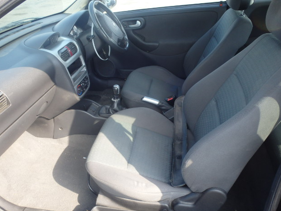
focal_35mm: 29
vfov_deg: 48.2
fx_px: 235
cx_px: 137
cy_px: 103
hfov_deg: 61.7
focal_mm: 5
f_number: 3.9
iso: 125
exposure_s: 1/80
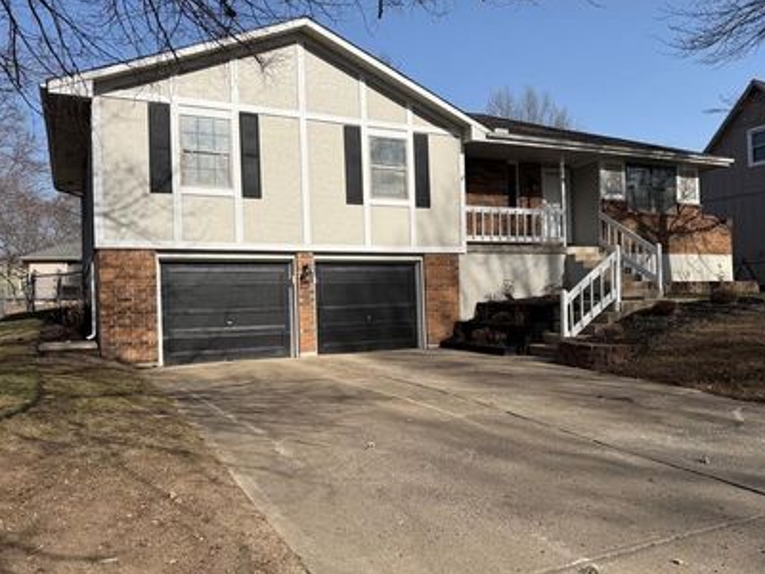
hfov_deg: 59.7
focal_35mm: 30
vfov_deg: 46.8
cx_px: 442
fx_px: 663
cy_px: 292
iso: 80
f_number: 1.78
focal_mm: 6.76
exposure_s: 1/5714
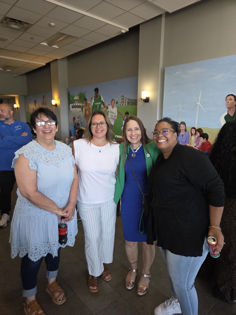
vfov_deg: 73.9
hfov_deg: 58.9
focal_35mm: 23
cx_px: 118
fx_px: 209
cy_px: 158
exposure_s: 1/120
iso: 200
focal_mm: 5.4
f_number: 1.8
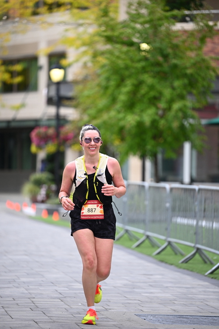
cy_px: 164
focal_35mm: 180
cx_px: 110
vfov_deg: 11.4
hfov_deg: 7.6
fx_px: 1641
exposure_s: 1/1250
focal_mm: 180
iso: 640
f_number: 2.8
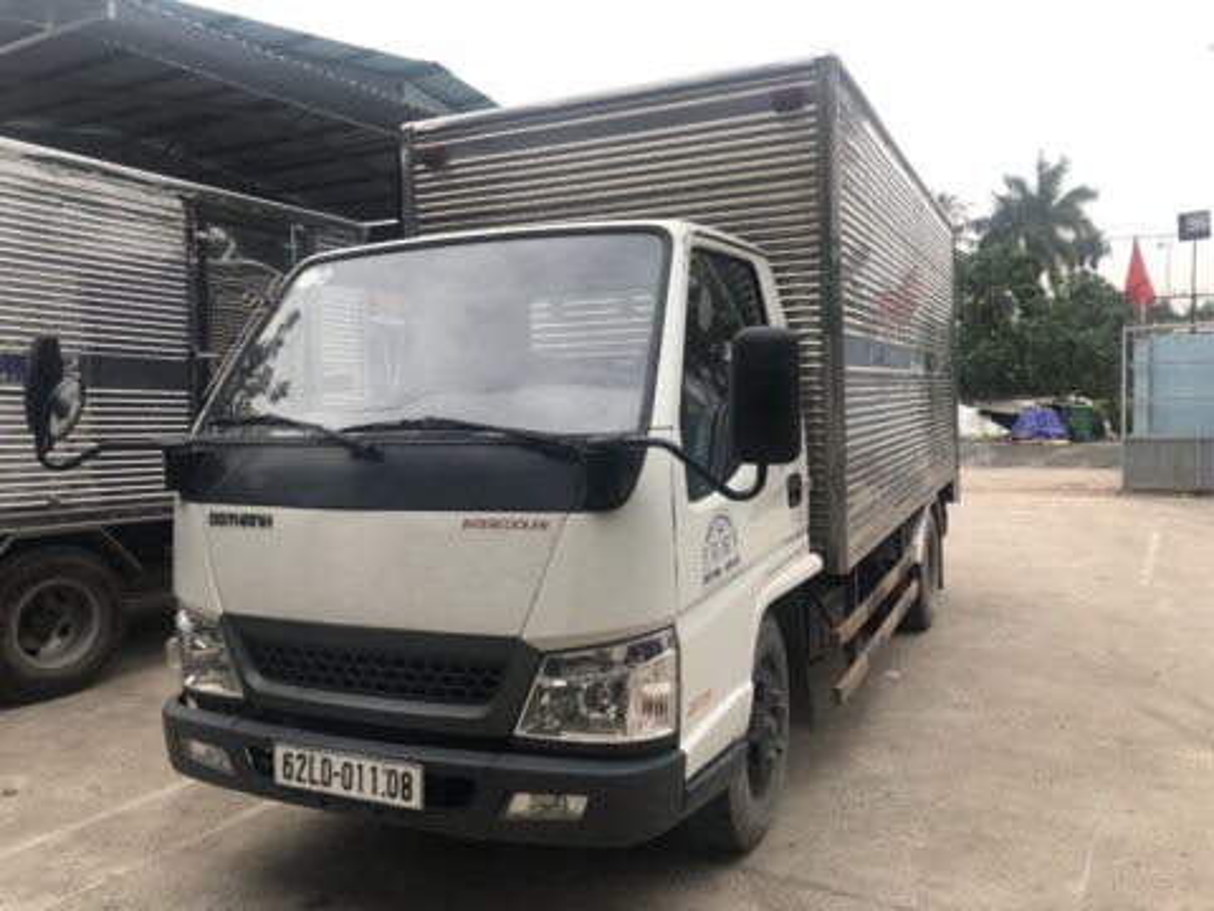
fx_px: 982
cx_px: 607
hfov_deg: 63.4
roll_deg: +1.8
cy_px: 456
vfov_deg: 49.7
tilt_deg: -2.4
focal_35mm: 28
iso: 50
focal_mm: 4
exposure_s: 1/120
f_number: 1.8
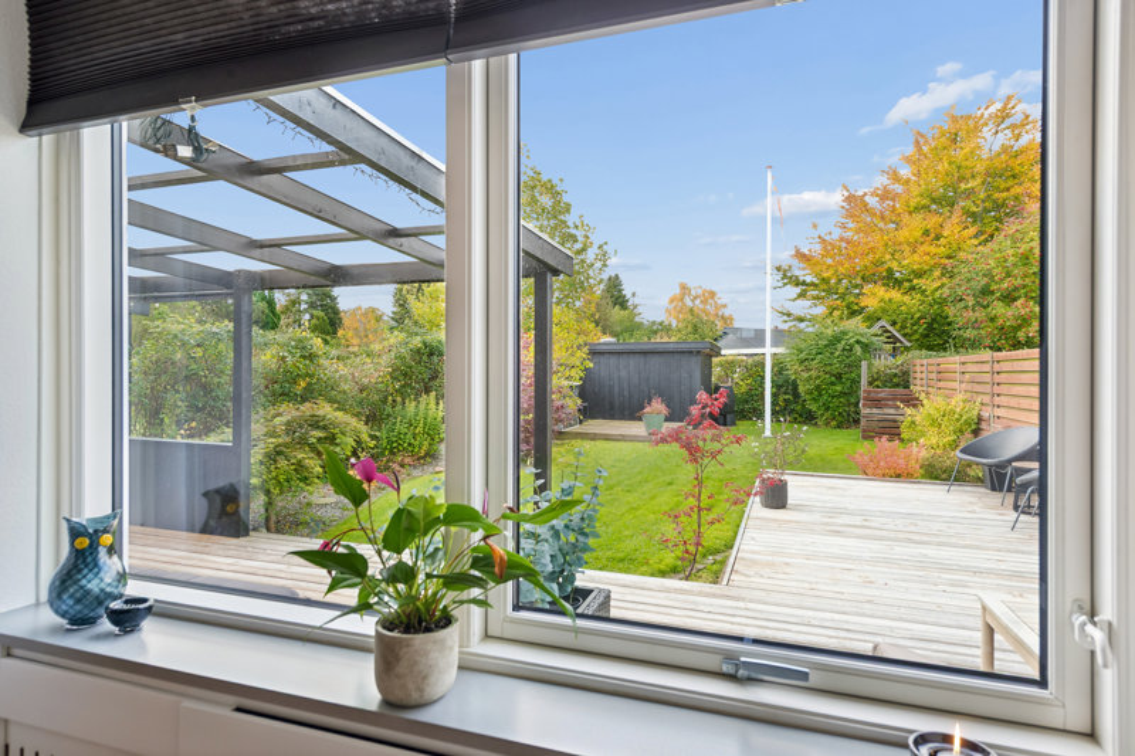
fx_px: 630
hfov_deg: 84.0
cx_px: 568
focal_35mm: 20
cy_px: 378
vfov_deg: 61.9
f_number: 9
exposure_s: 1/20
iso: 250
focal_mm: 20
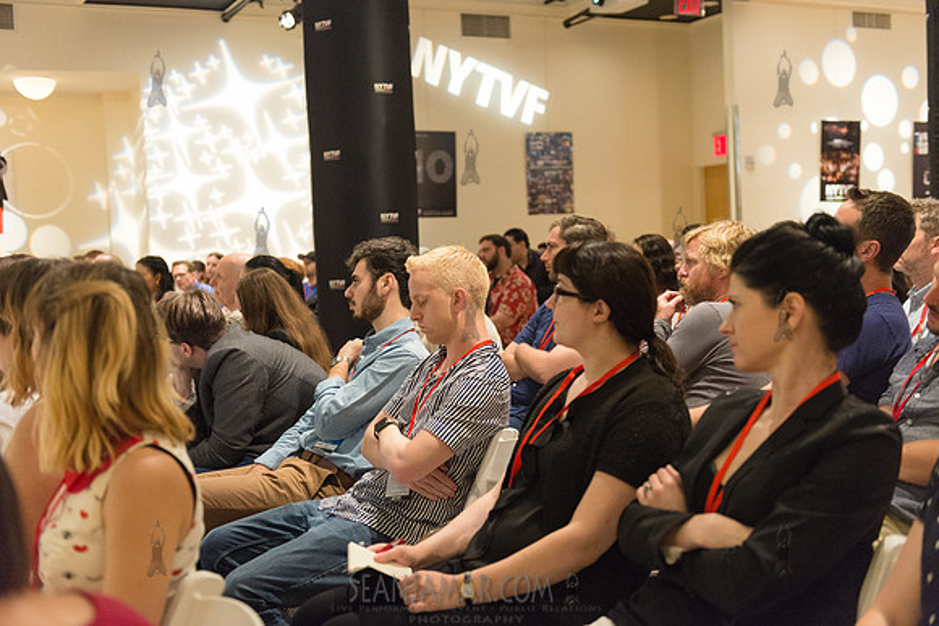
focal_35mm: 44
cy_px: 313
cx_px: 470
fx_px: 1148
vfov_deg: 30.5
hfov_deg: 44.5
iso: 4000
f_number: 2.8
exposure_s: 1/200
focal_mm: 44
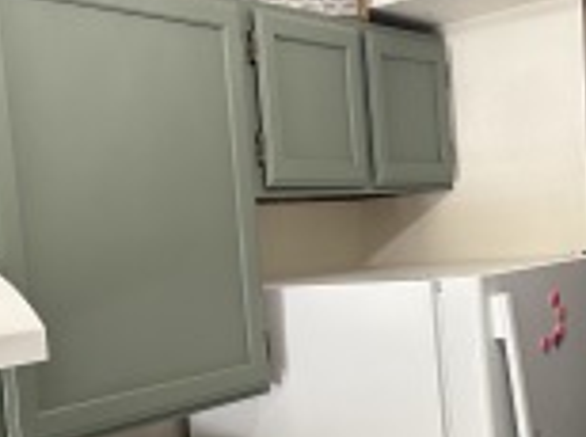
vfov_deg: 25.5
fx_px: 963
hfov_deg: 33.8
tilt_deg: -2.4
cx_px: 312
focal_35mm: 57
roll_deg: +4.7
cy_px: 277
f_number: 1.78
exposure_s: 1/60
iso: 500
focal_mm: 6.86
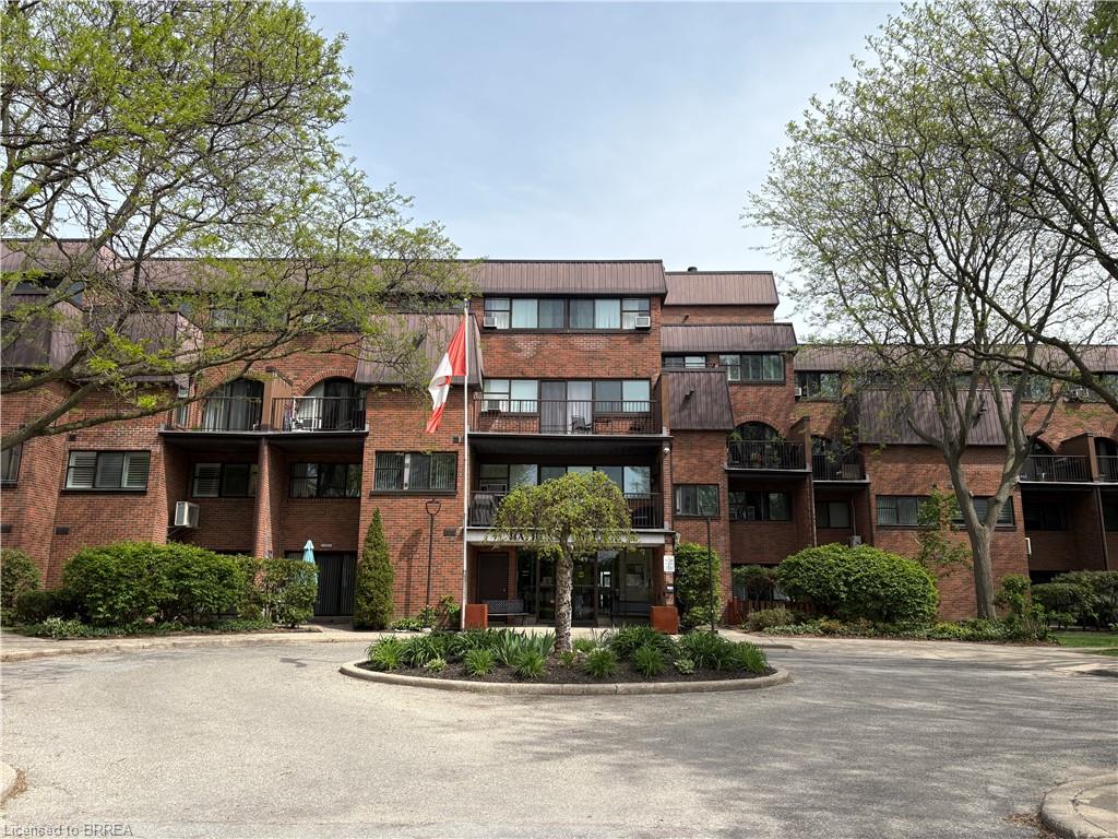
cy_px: 420
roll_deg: -0.5
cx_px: 559
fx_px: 840
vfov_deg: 53.1
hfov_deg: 67.3
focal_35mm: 26
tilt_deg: +11.8
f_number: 1.6
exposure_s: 1/2747
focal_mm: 5.96
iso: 50
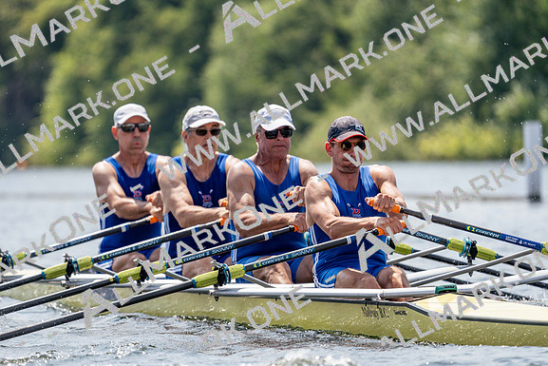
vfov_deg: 3.4
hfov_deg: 5.2
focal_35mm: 399
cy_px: 183
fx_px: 6075
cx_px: 274
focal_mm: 397
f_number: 6.3
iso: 250
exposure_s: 1/1600
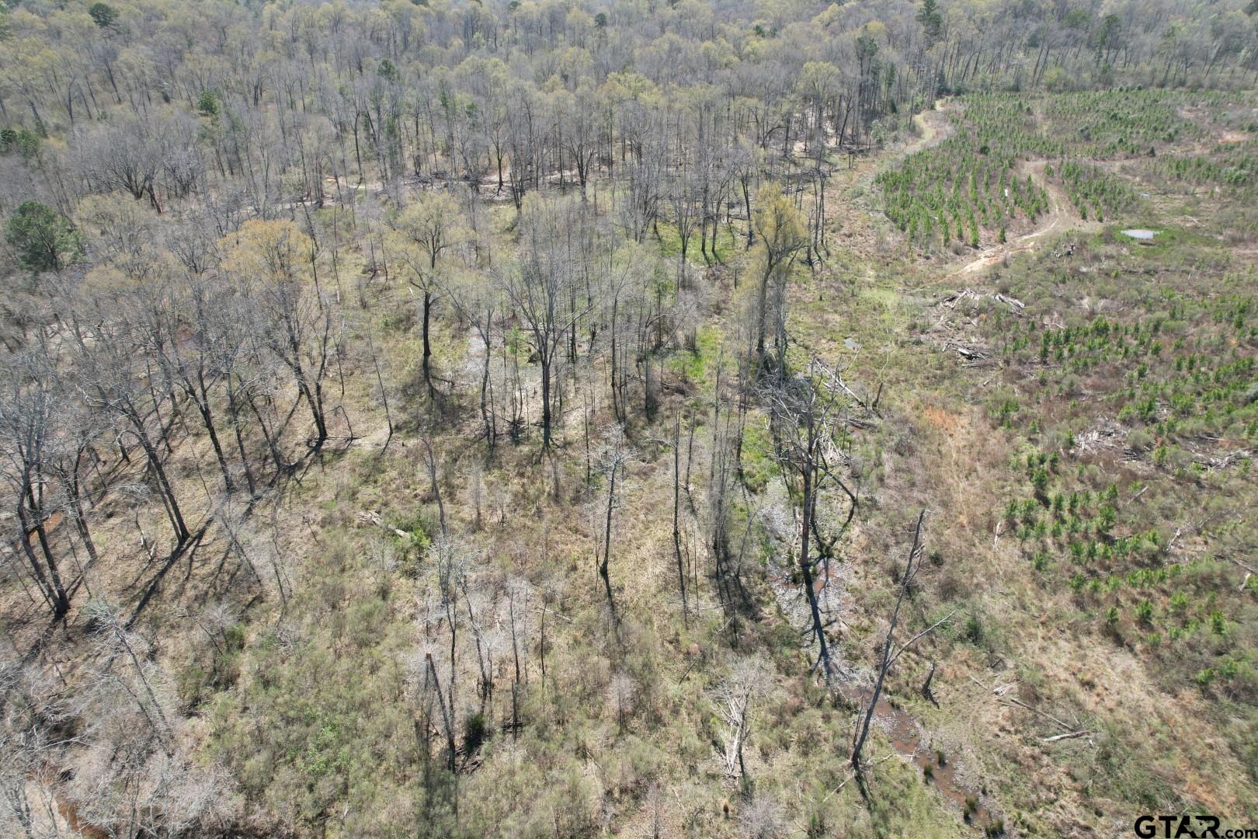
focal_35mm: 22
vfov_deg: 57.2
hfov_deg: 78.6
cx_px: 629
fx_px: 769
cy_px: 420
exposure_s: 1/640
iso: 100
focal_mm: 8.38
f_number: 2.8
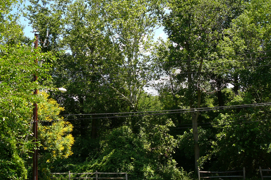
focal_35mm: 37
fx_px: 278
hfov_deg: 51.9
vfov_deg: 35.9
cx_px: 134
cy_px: 85
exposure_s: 1/400
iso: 80
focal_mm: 5.2
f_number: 2.8
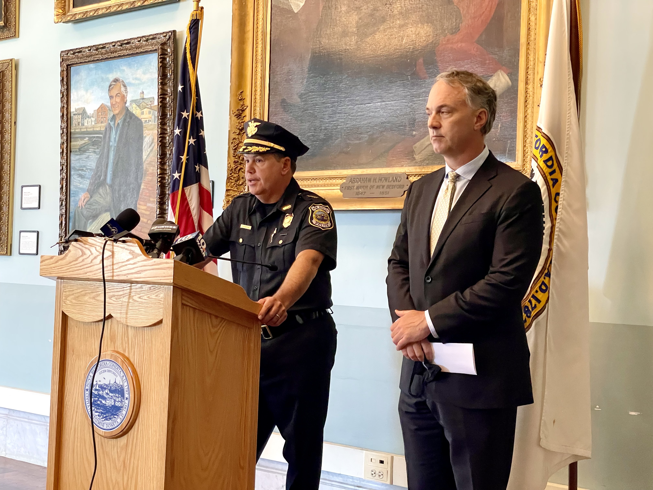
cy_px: 245
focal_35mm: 52
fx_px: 981
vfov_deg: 28.0
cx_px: 326
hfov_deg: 36.8
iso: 640
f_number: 2
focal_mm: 6
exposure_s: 1/60
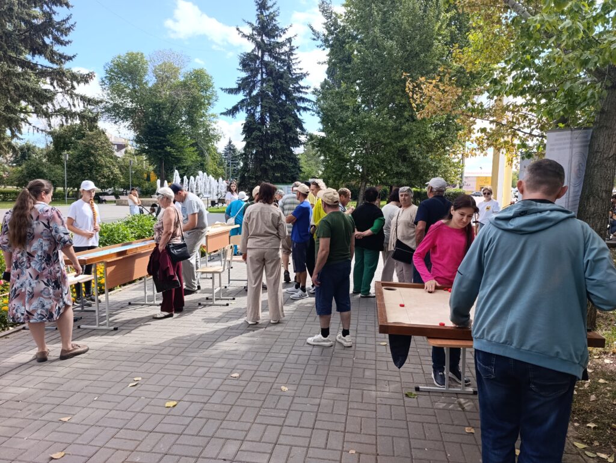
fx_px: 410
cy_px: 232
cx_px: 308
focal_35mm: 23
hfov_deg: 73.8
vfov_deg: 59.0
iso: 50
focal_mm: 6.14
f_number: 1.6
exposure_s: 1/257
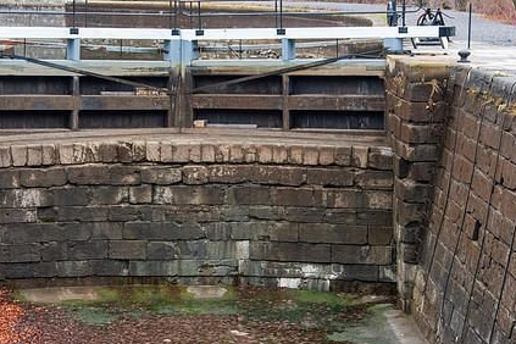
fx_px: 1534
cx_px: 173
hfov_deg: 19.0
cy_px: 176
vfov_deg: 12.8
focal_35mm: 107
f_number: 18
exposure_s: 1/80
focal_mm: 78
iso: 5600
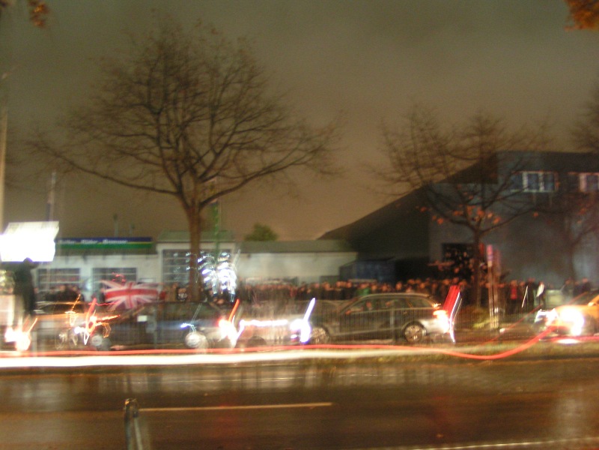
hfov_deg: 49.0
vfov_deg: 37.7
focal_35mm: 38
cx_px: 300
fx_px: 658
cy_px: 225
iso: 200
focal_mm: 5.8
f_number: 2.8
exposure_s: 1.6
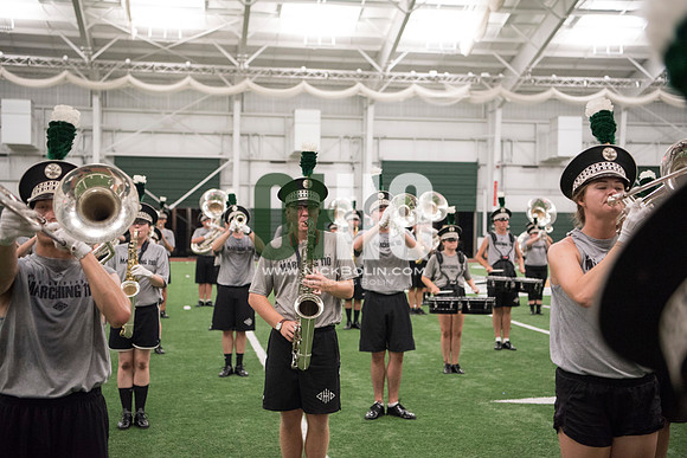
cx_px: 344
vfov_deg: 27.0
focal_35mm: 50
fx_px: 954
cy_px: 229
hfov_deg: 39.6
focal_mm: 50
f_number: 3.2
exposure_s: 1/200
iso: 3200
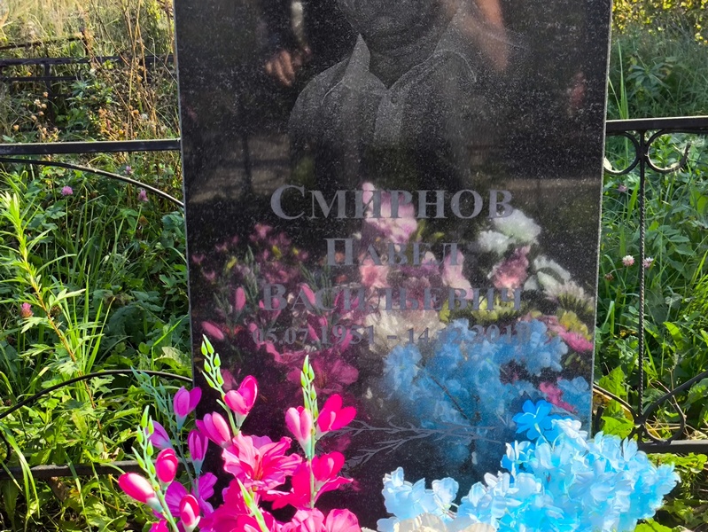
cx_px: 354
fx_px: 1023
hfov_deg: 38.2
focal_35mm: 50
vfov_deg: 29.1
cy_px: 266
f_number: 1.7
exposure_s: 1/523
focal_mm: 4.71
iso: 50
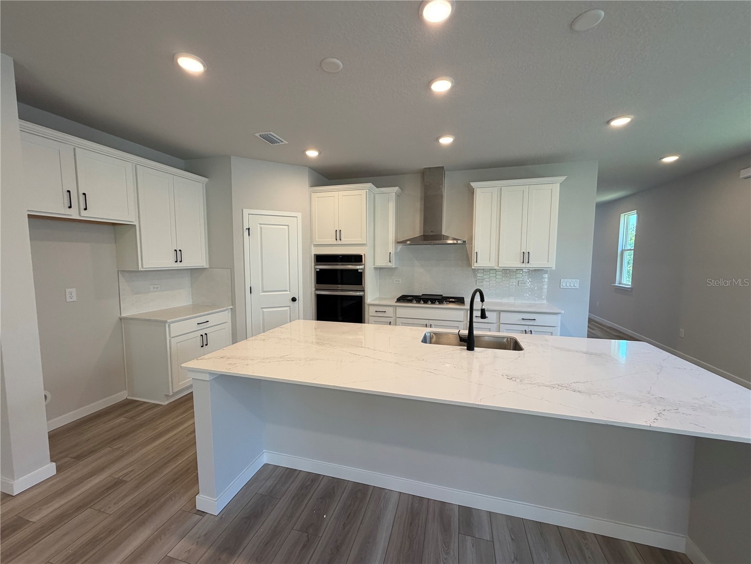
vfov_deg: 85.7
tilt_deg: -4.4
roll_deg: +0.2
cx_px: 376
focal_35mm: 14
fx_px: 304
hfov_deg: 102.1
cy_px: 282
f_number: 2.2
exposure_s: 1/120
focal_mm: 2.22
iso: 125
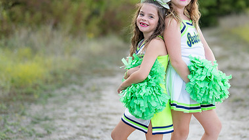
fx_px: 673
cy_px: 71
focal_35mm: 102
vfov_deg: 11.9
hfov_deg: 20.8
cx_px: 184
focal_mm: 50
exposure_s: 1/800
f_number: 1.2
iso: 100
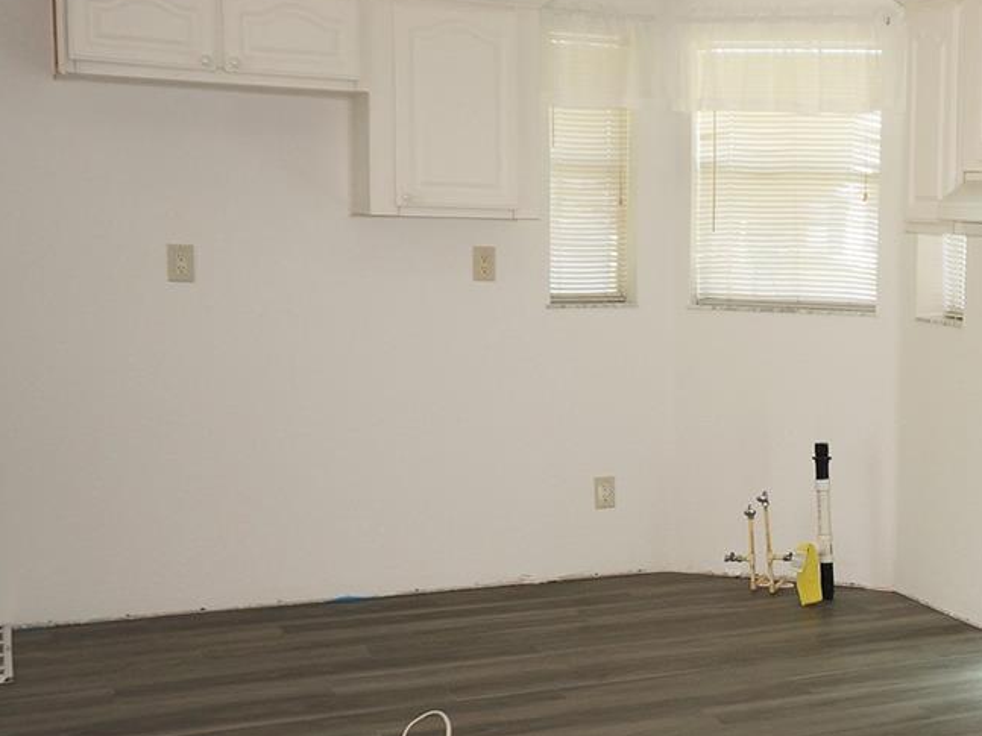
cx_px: 991
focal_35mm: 57
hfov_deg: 31.2
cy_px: 467
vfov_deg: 25.6
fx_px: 1617
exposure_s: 1/160
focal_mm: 16
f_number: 4
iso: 200
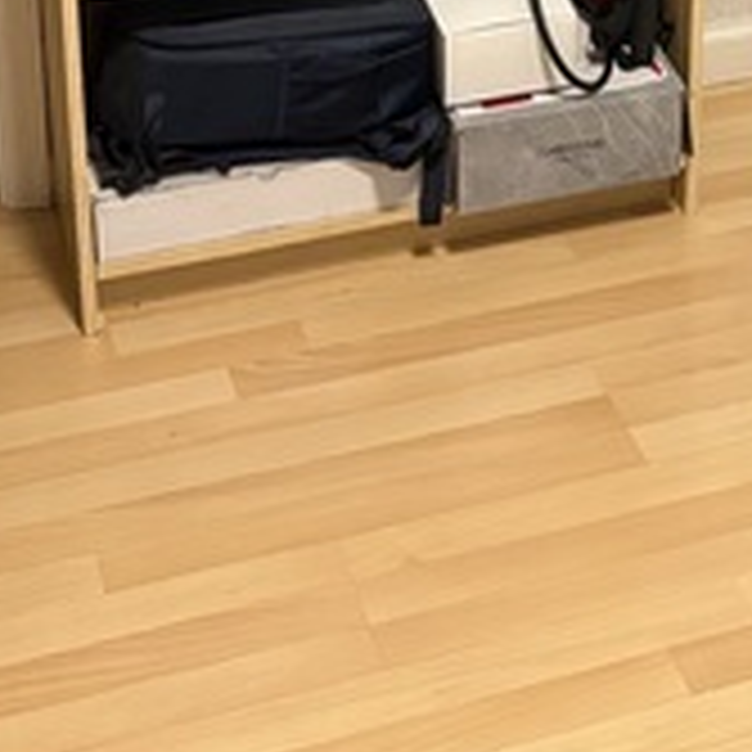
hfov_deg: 18.6
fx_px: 2261
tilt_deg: -16.9
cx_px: 669
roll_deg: +0.1
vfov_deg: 17.2
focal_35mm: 92
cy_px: -351
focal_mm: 5.96
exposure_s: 1/60
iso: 250
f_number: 1.6
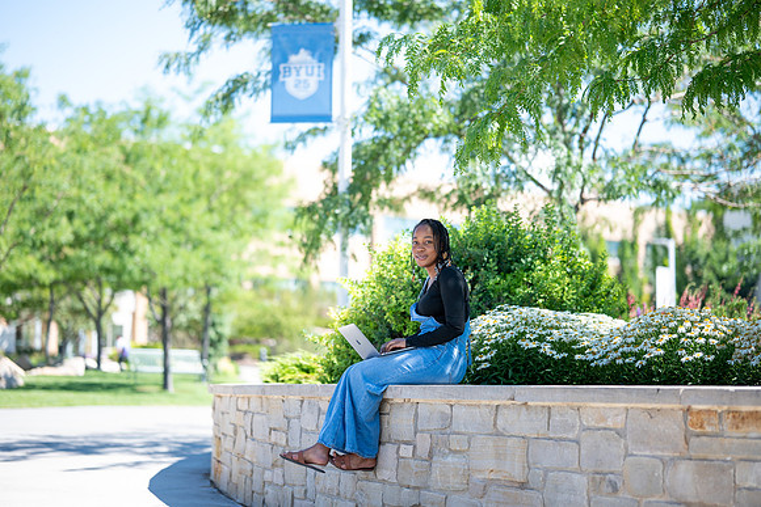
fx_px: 1797
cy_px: 254
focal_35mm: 85
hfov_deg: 23.9
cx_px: 380
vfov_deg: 16.1
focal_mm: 85
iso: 160
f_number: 1.8
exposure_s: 1/1250
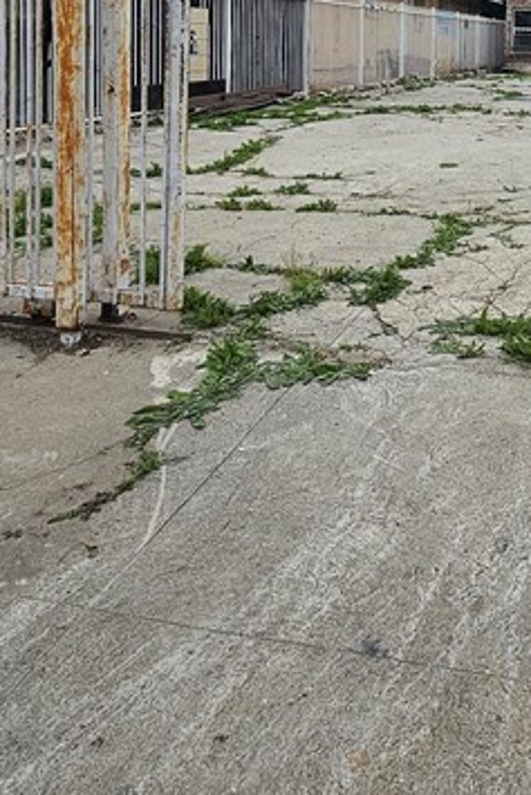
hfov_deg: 31.6
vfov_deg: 44.7
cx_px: 533
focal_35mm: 39
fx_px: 862
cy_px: 69
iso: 50
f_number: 2.2
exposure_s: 1/5638
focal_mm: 2.2
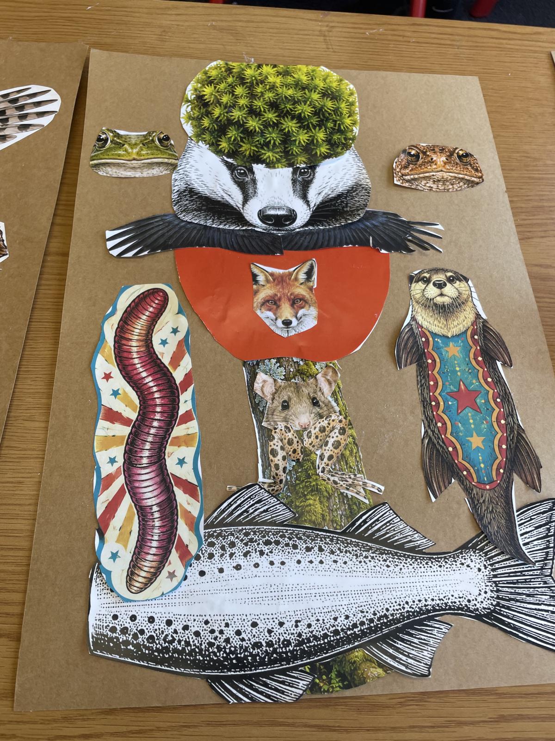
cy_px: 370
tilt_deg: -66.3
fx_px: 556
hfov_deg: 53.1
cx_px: 278
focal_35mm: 26
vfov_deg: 67.3
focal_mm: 4.2
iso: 32
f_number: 1.6
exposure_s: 1/100
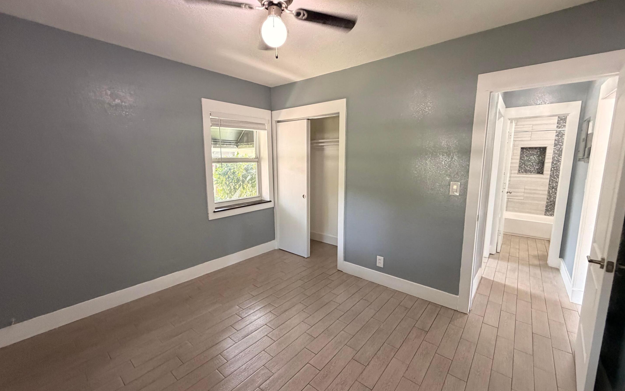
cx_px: 315
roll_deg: +0.5
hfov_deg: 101.5
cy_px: 194
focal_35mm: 15
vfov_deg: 74.8
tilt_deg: -5.2
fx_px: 256
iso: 400
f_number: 2.2
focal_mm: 2.22
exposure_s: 1/60
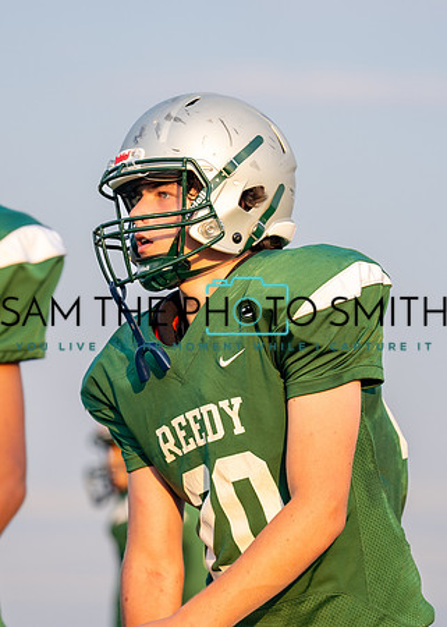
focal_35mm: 248
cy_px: 297
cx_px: 256
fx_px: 4420
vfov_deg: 8.1
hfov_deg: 5.8
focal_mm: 154
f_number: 2.8
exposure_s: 1/1250
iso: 160
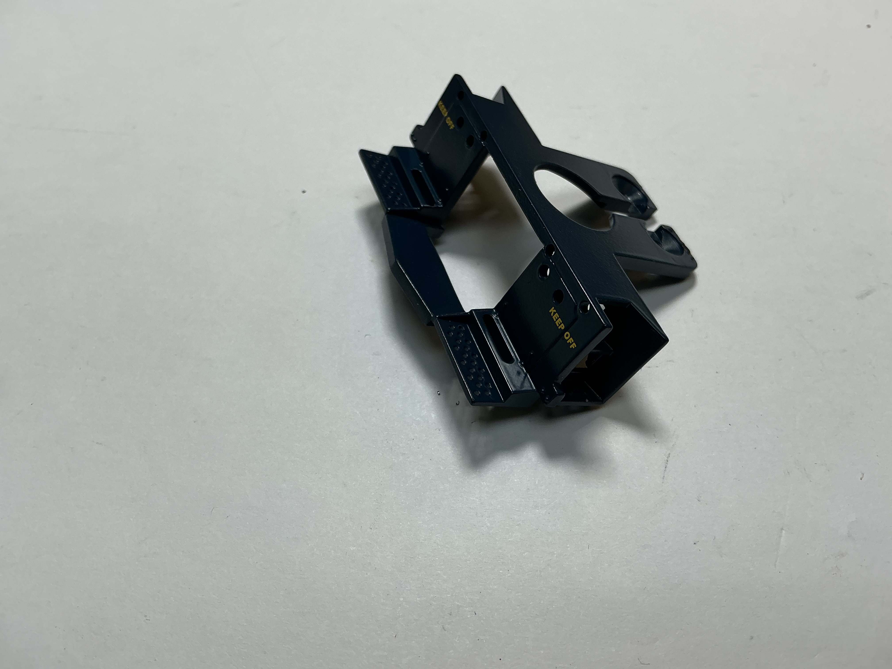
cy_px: 334
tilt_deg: -55.7
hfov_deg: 61.7
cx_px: 446
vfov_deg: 48.2
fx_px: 747
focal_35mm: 29
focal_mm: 3
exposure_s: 1/215
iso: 20
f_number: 1.8
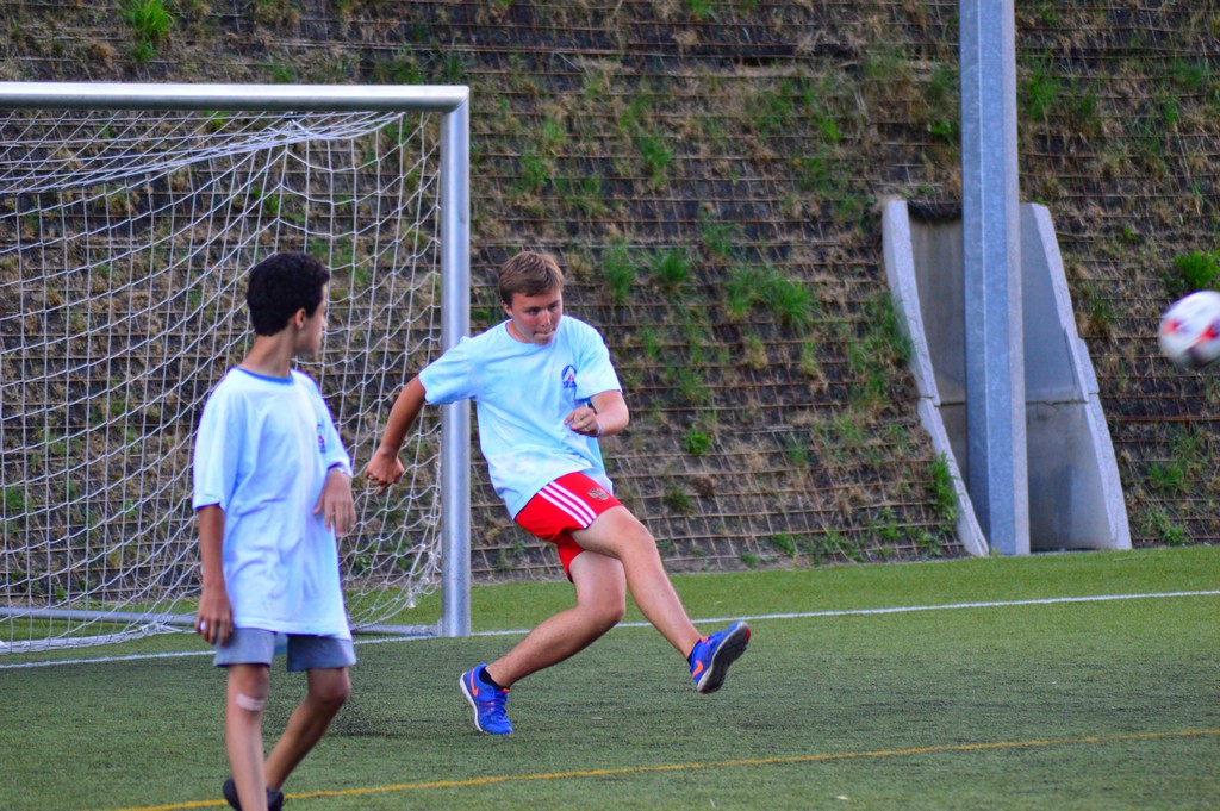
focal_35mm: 270
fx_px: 9142
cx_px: 610
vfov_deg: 5.1
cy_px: 406
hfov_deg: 7.6
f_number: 4.5
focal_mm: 180
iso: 800
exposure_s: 1/320
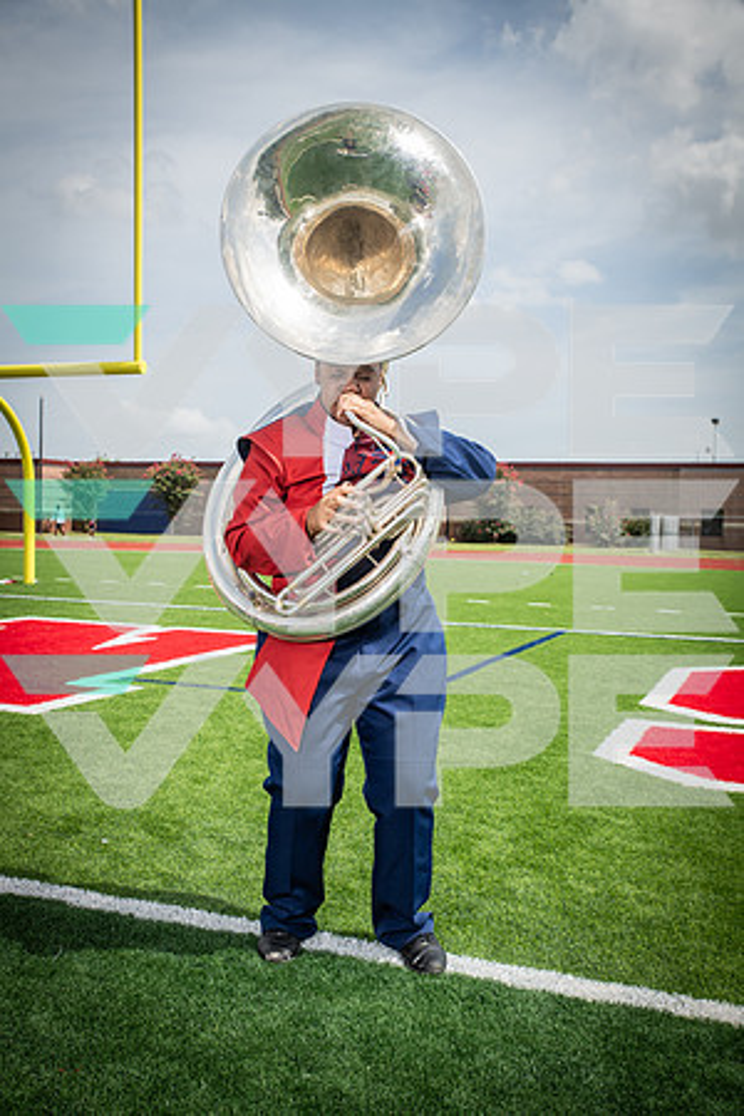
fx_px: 1085
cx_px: 372
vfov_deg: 54.4
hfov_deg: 37.9
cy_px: 558
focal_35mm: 35
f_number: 7.1
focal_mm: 35
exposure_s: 1/400
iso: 125
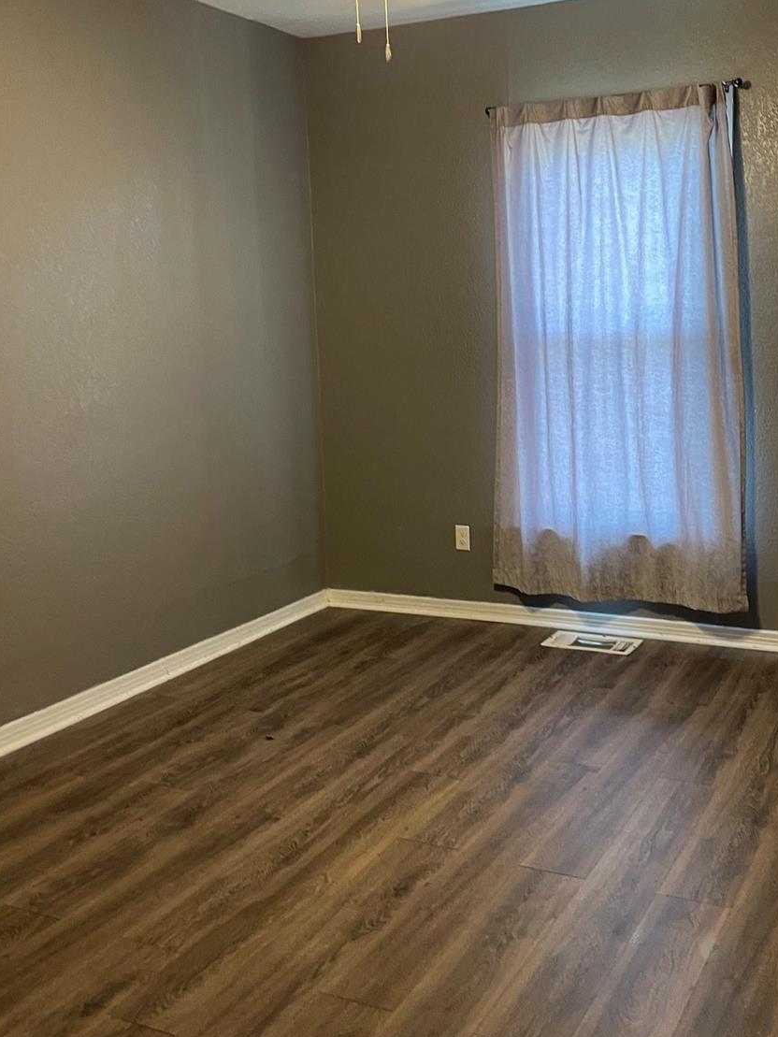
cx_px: 535
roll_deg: +2.0
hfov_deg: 39.1
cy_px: 448
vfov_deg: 51.2
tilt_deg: -3.4
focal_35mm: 36
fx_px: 1079
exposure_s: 1/60
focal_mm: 4.2
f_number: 1.6
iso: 250
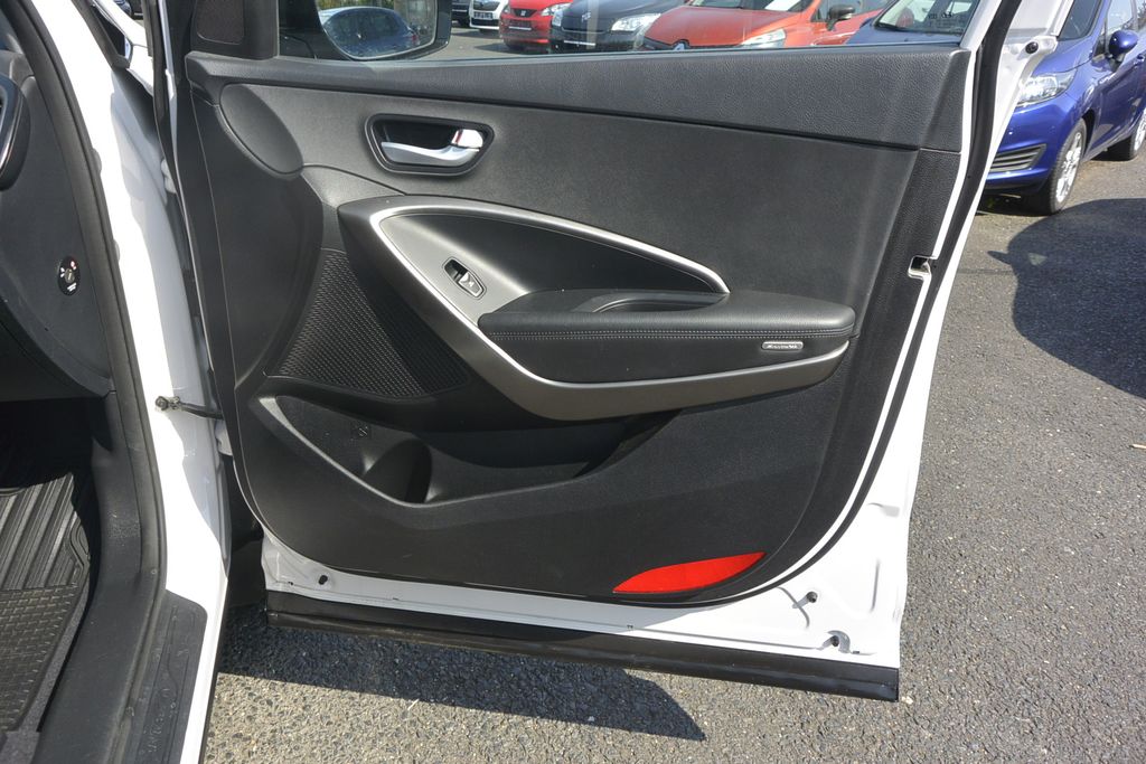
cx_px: 573
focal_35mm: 27
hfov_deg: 67.4
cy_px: 382
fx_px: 860
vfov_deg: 47.9
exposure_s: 1/640
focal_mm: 10
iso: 160
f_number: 4.5
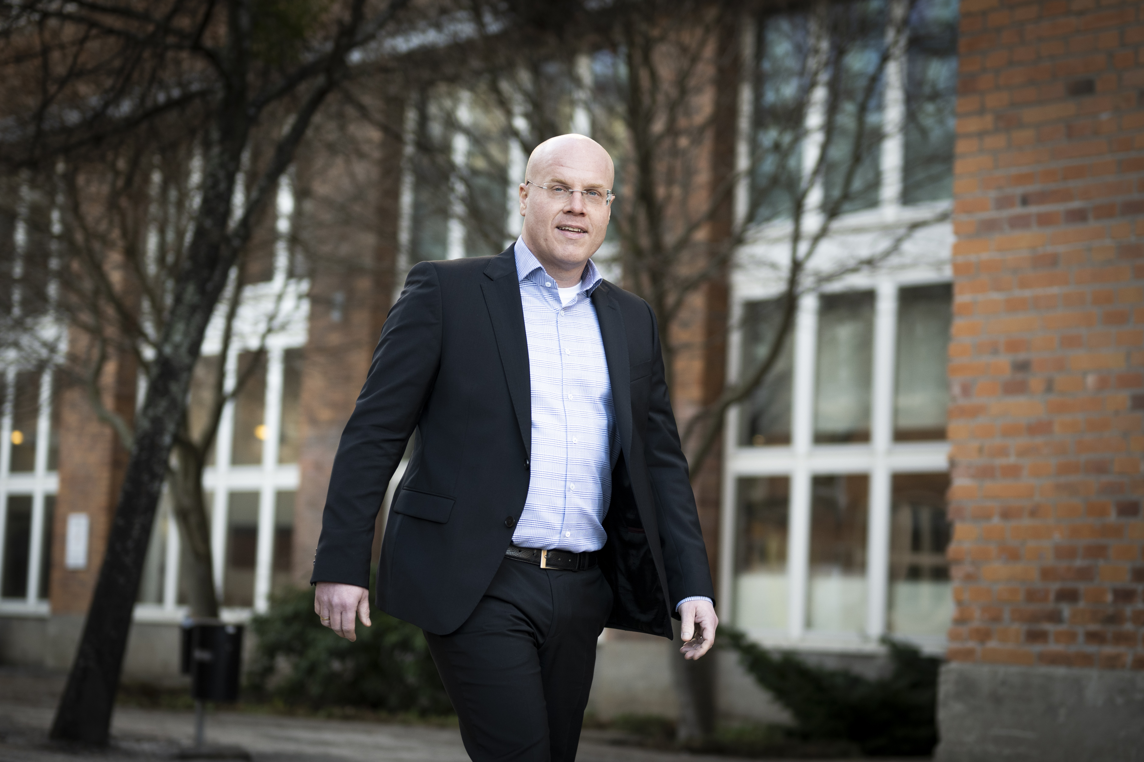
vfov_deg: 18.2
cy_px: 381
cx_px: 572
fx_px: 2383
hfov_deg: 27.0
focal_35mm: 75
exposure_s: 1/500
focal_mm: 50
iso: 320
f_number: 1.8
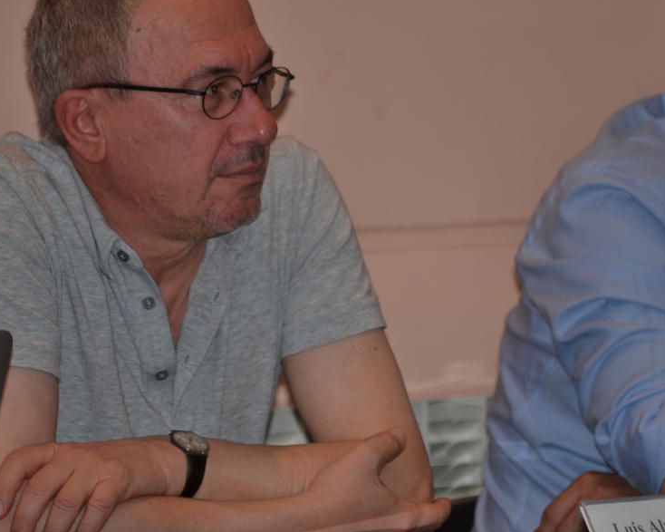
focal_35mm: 311
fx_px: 6116
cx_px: 371
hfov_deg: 6.2
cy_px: 287
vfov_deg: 5.0
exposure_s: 1/60
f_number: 5.6
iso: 200
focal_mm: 135
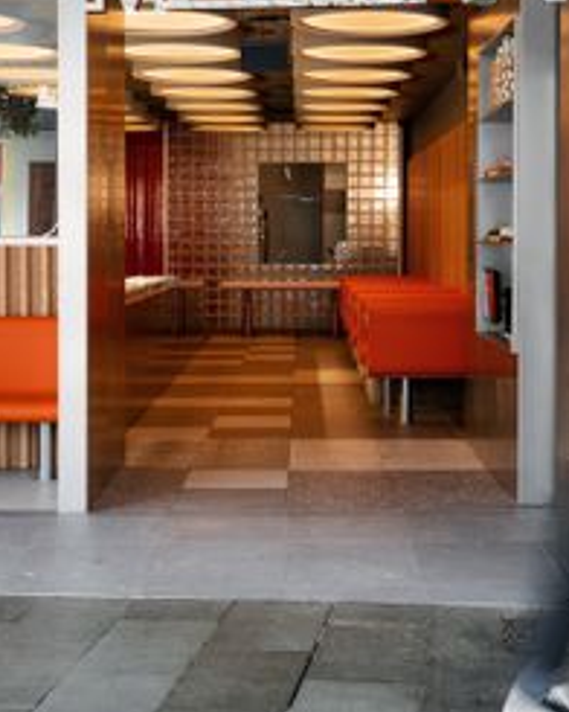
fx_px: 1284
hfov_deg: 25.0
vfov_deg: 30.7
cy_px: 221
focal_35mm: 61
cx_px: 309
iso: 1000
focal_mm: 37
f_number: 11
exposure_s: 1/6
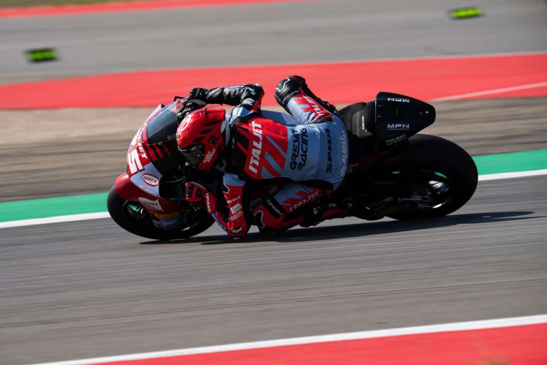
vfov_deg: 3.4
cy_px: 182
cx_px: 274
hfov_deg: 5.2
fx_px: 6078
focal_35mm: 400
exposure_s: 1/400
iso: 80
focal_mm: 400
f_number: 8
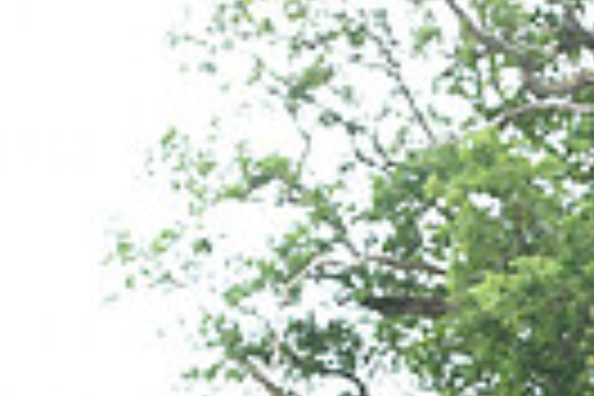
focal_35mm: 307
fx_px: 5065
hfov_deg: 6.5
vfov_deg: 4.4
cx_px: 1287
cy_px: 752
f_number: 5
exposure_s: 1/800
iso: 1000
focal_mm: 70
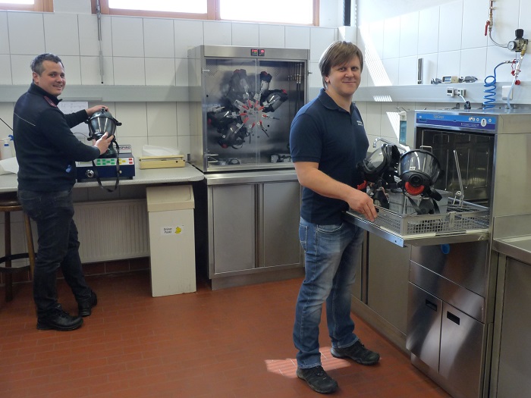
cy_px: 199
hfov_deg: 65.3
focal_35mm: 27
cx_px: 266
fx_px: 414
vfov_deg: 51.4
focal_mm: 4.8
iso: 200
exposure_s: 1/30
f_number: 2.8
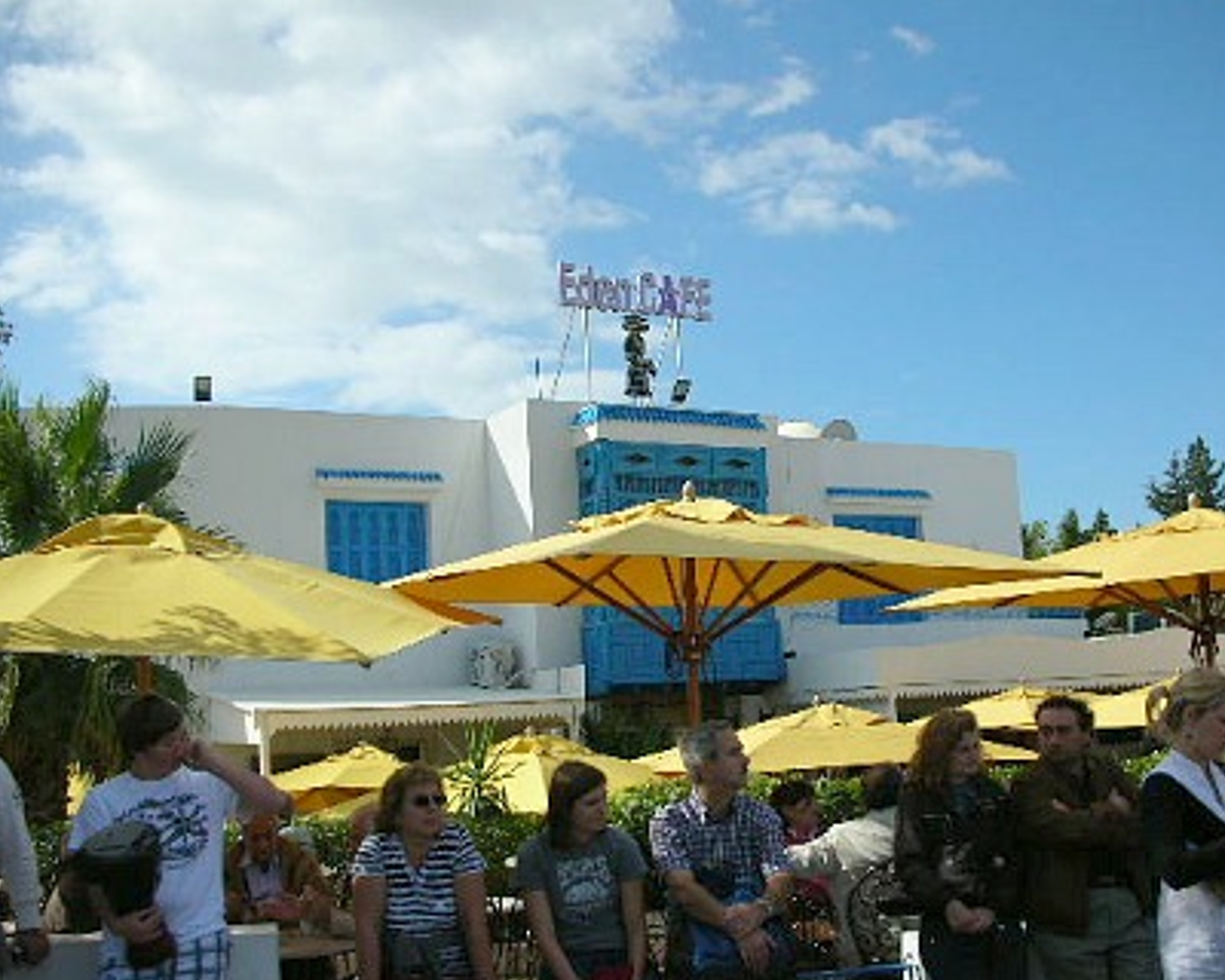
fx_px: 1486
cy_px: 521
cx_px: 649
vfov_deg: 36.5
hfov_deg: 44.8
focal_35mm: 41
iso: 50
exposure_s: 1/210
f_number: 8.5
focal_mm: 5.8
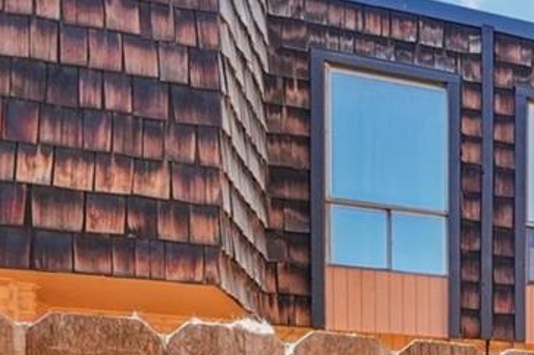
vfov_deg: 18.7
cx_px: 1102
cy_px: 499
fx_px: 978
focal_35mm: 66
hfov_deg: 18.3
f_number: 8
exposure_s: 1/100
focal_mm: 10
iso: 800
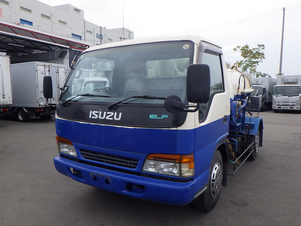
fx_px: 243
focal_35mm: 28
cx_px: 150
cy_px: 113
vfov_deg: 49.7
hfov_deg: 63.4
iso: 250
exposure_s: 1/800
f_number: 4.2
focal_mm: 5
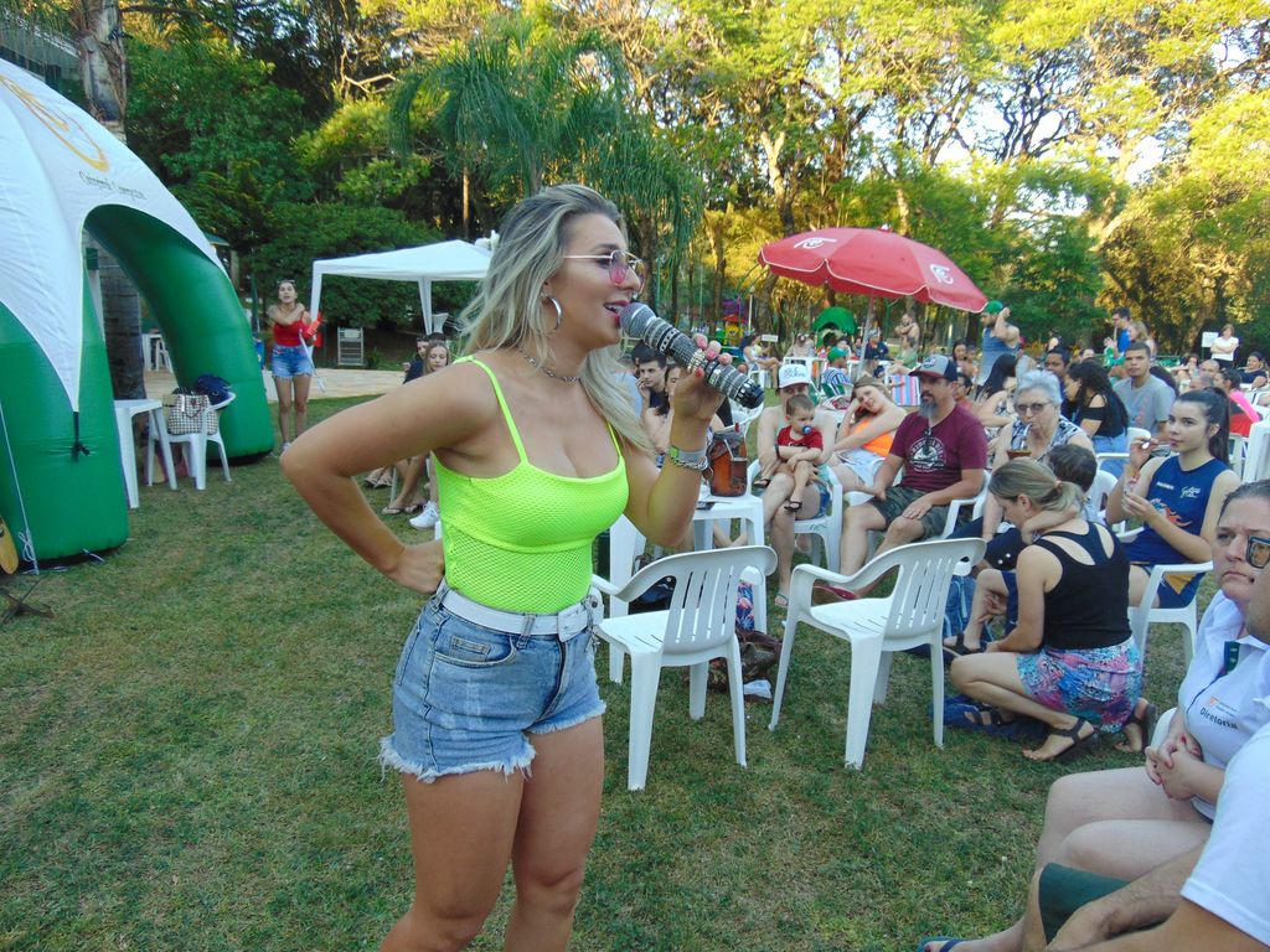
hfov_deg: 69.4
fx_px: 917
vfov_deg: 54.9
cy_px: 476
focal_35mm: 25
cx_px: 635
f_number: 3
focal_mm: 4.5
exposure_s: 1/100
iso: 80
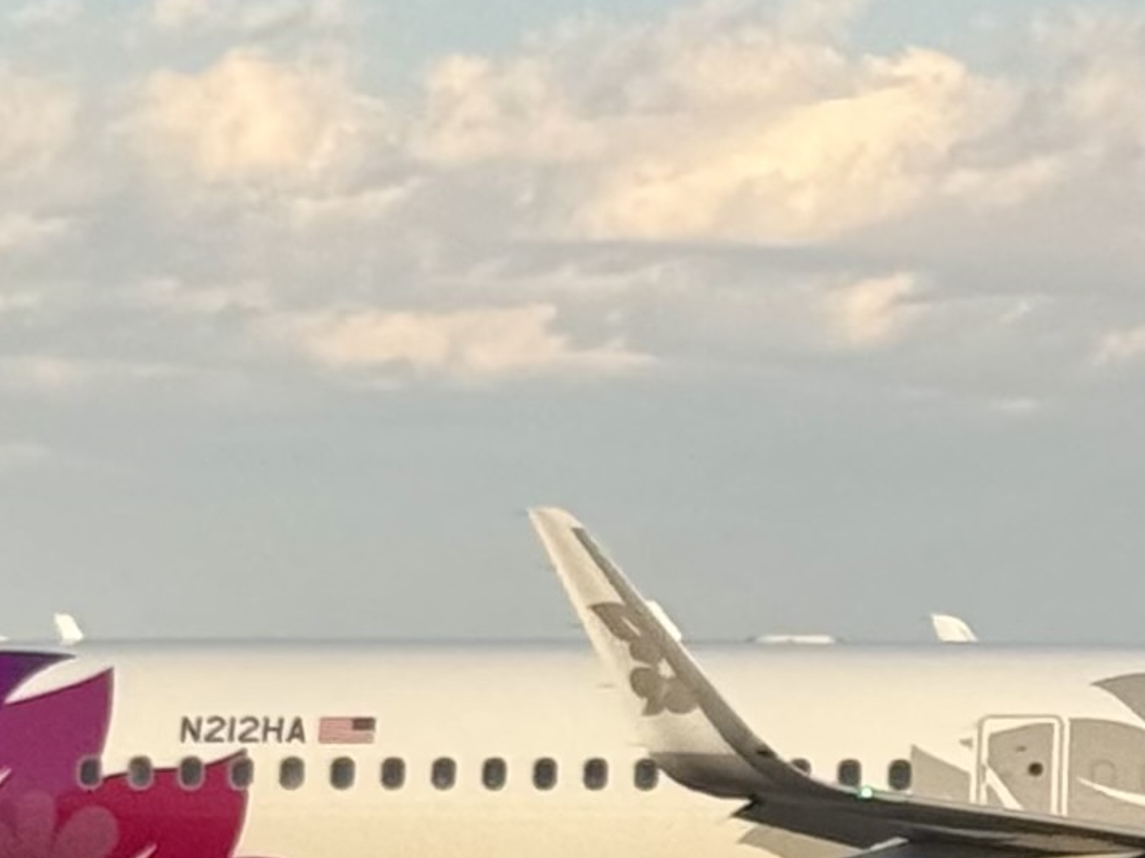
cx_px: 1358
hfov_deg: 10.1
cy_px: 415
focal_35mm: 193
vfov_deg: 7.7
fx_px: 6383
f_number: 1.78
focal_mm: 6.76
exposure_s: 1/1059
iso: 64
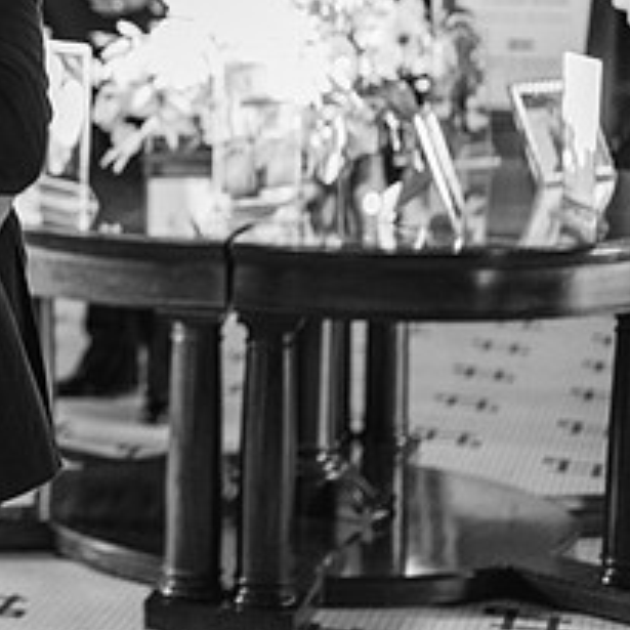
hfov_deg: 13.2
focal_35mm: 126
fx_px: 2594
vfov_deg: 13.7
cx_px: -275
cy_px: 52
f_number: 1.8
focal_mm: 50
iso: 900
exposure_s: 1/125
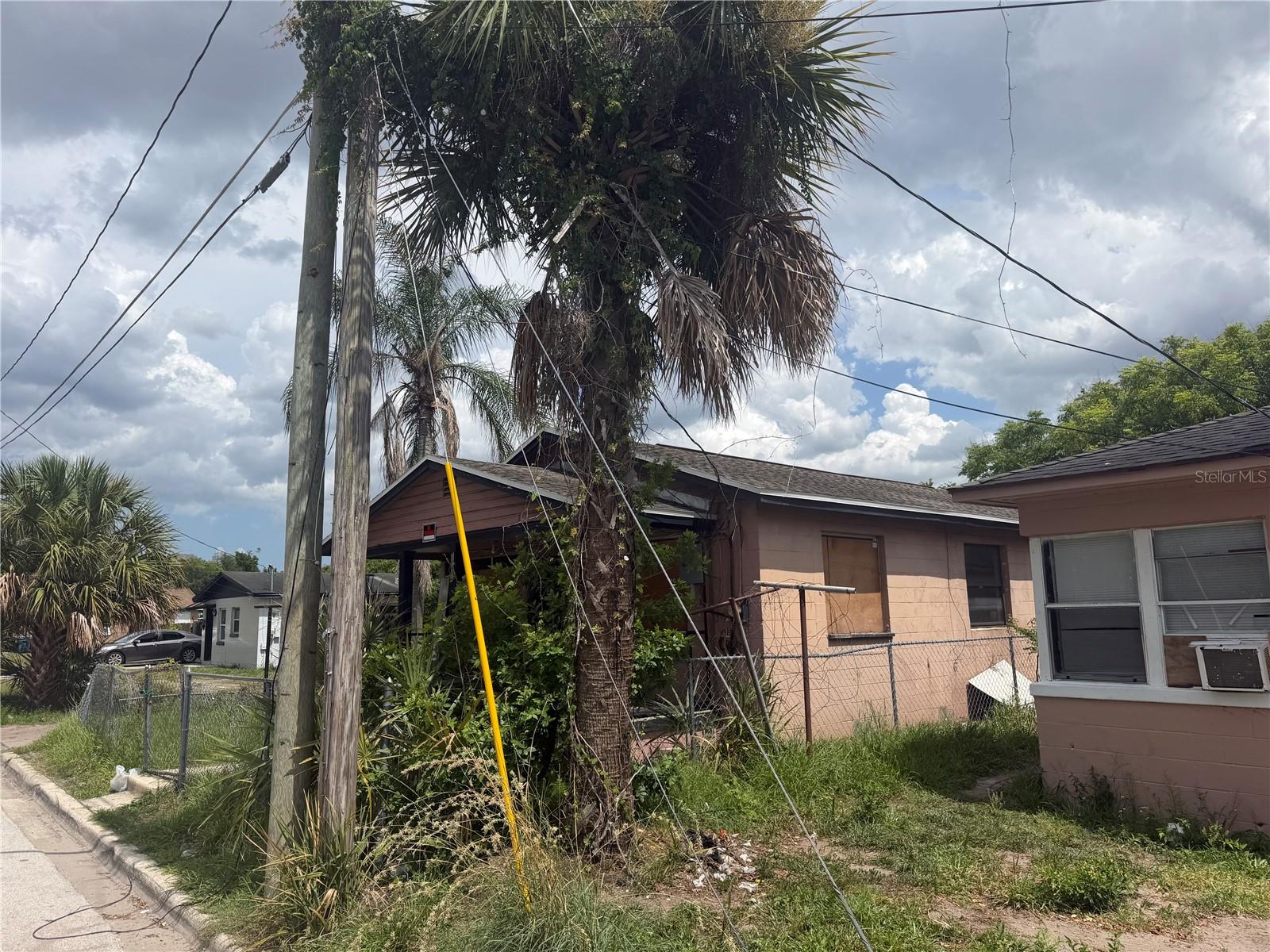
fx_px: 881
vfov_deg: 56.8
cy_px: 476
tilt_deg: +9.0
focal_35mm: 24
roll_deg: +1.4
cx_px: 635
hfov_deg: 71.6
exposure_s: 1/7353
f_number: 1.78
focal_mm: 6.76
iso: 80
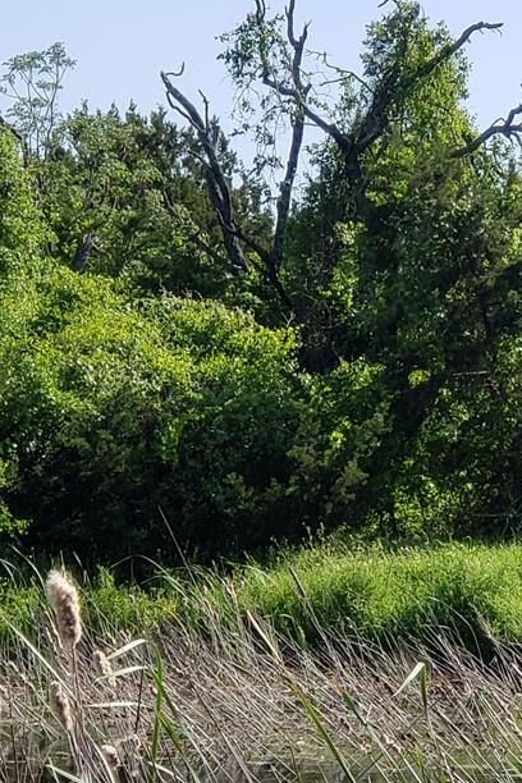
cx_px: 459
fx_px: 3936
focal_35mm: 181
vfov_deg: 11.4
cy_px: 381
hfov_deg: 7.6
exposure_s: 1/606
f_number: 2.4
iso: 32
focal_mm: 6
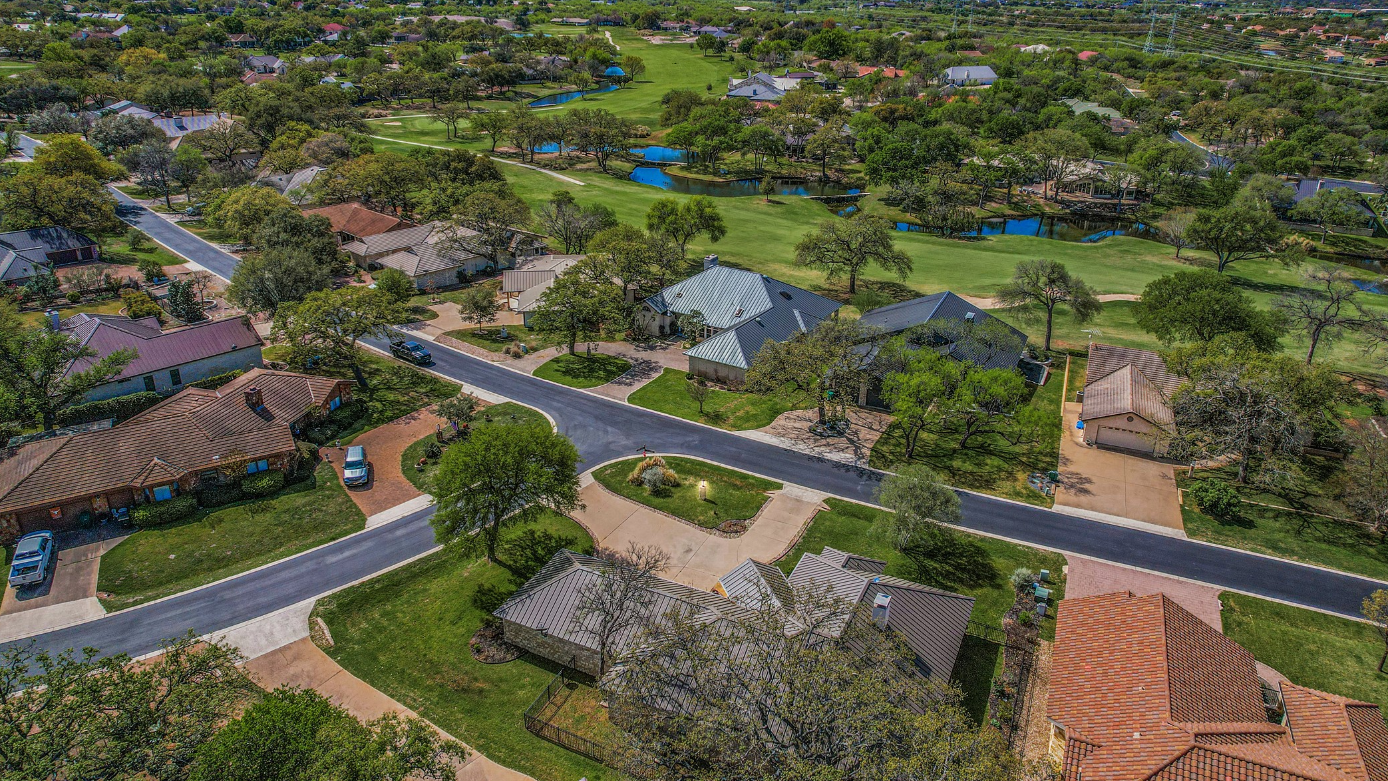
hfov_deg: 76.3
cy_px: 351
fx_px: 883
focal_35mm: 24
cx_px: 703
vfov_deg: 47.6
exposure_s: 1/3200
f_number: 2.8
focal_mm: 8.38
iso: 150
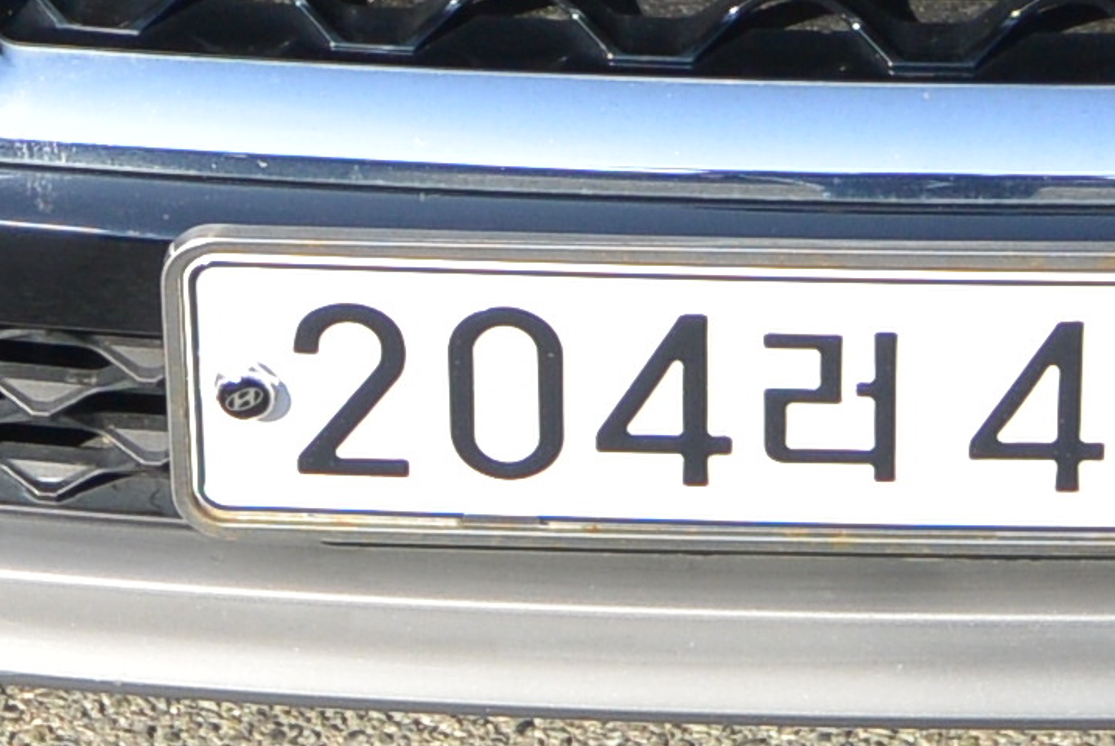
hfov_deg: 10.8
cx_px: 818
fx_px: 5861
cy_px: -1091
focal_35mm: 189
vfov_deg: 6.9
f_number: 3.8
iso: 110
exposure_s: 1/500
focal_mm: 13
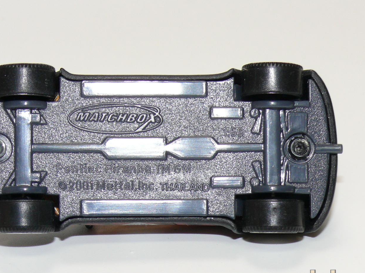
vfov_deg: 11.2
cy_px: 138
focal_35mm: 132
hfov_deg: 14.9
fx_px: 1392
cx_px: 150
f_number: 4
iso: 100
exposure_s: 1/30
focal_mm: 13.3
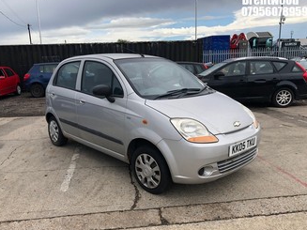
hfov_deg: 59.9
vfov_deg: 46.8
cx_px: 145
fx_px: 266
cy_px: 116
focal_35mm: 30
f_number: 1.8
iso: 20
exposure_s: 1/1104
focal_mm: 4
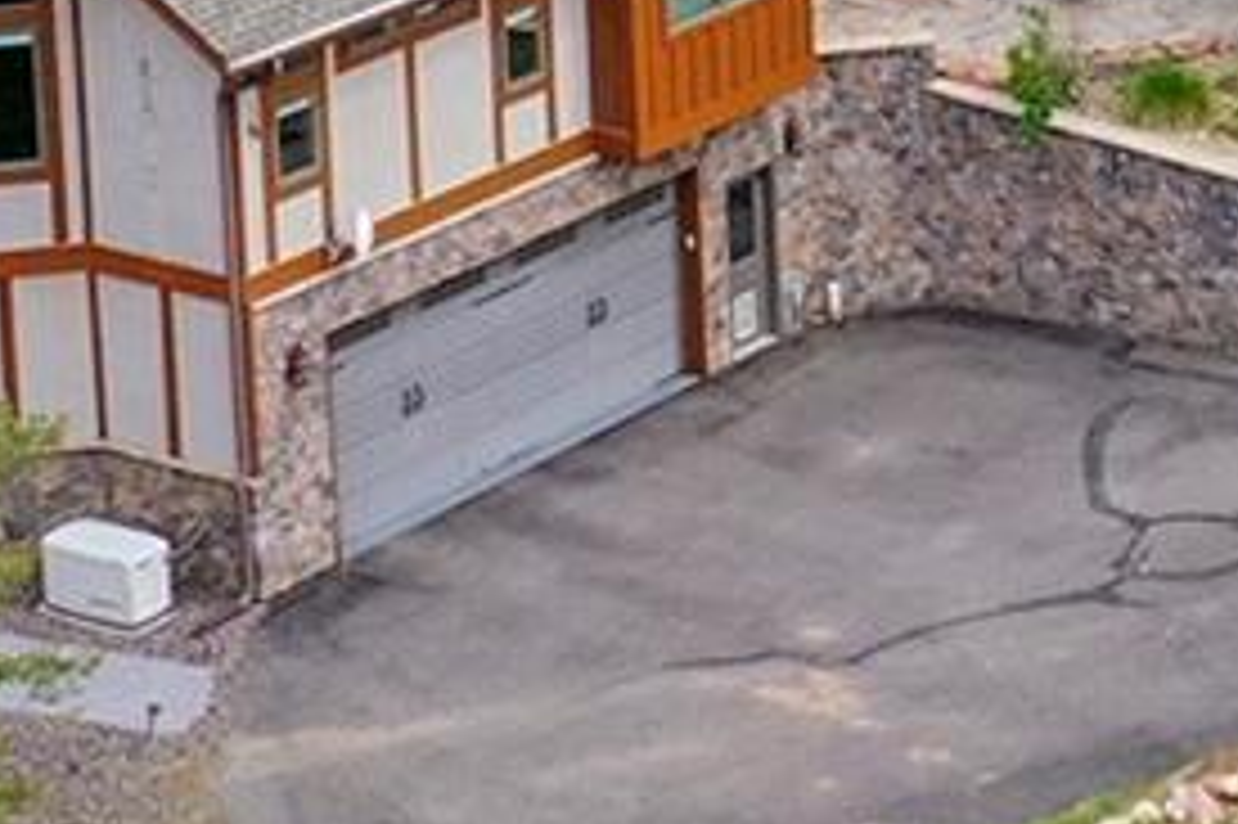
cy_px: -621
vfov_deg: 8.1
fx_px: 5602
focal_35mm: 163
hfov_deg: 11.8
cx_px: 2102
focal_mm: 10.26
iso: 100
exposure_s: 1/320
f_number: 5
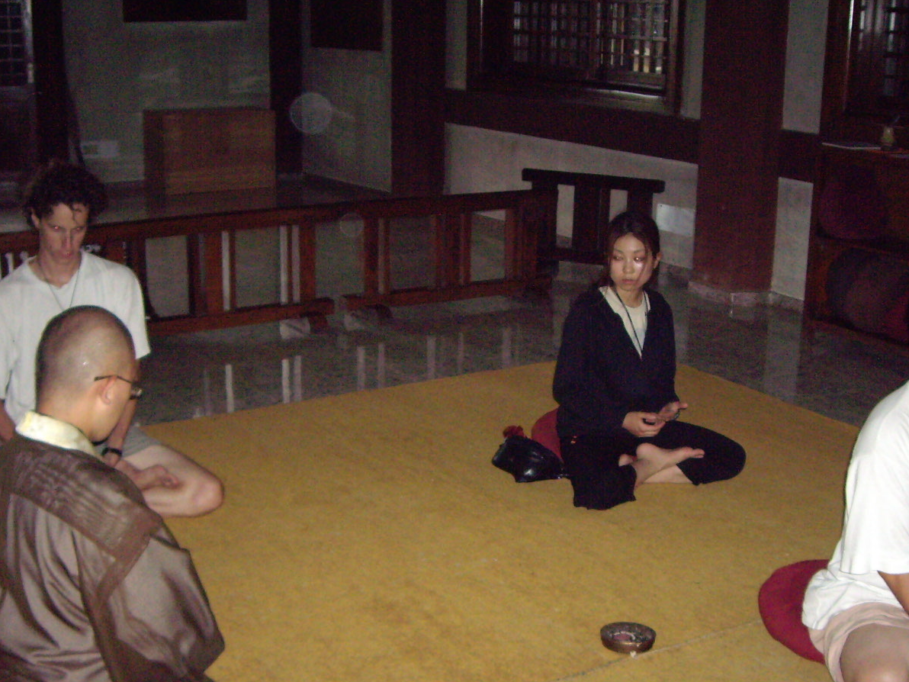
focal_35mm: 51
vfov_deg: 28.5
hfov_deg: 37.5
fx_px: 1339
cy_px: 423
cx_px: 461
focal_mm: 6.2
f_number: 2.7
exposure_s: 1/40
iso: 400
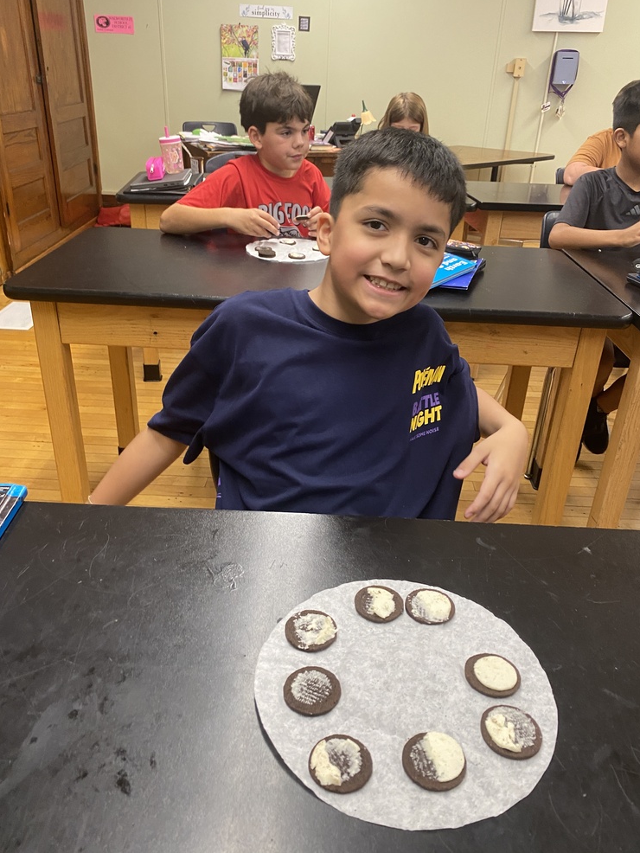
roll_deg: -2.0
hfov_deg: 51.4
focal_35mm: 27
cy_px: 425
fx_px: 665
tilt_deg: -26.9
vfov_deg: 65.3
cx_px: 331
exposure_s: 1/60
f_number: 1.8
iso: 160
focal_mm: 4.25
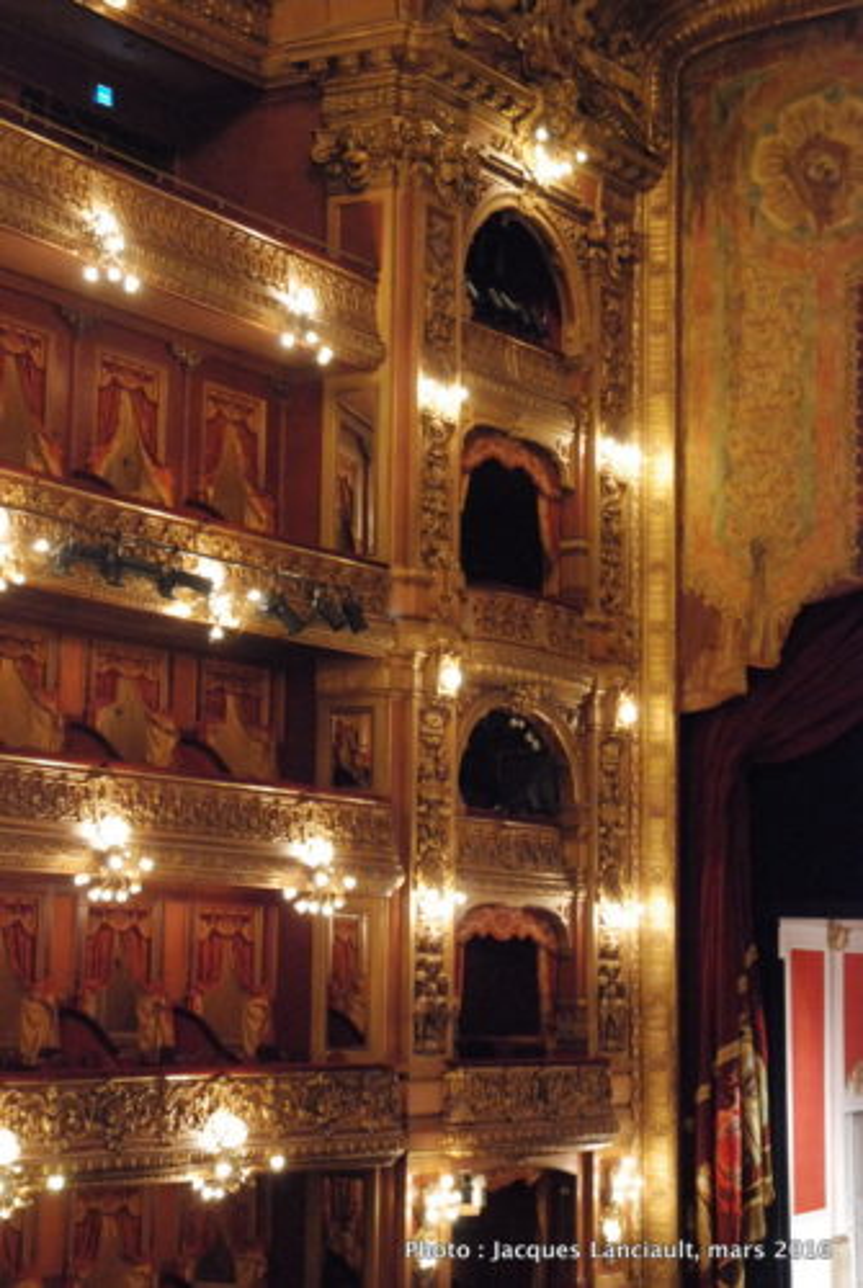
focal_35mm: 66
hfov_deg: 20.7
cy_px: 644
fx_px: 2365
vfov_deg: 30.5
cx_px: 432
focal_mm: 44
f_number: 4.5
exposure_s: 1/8
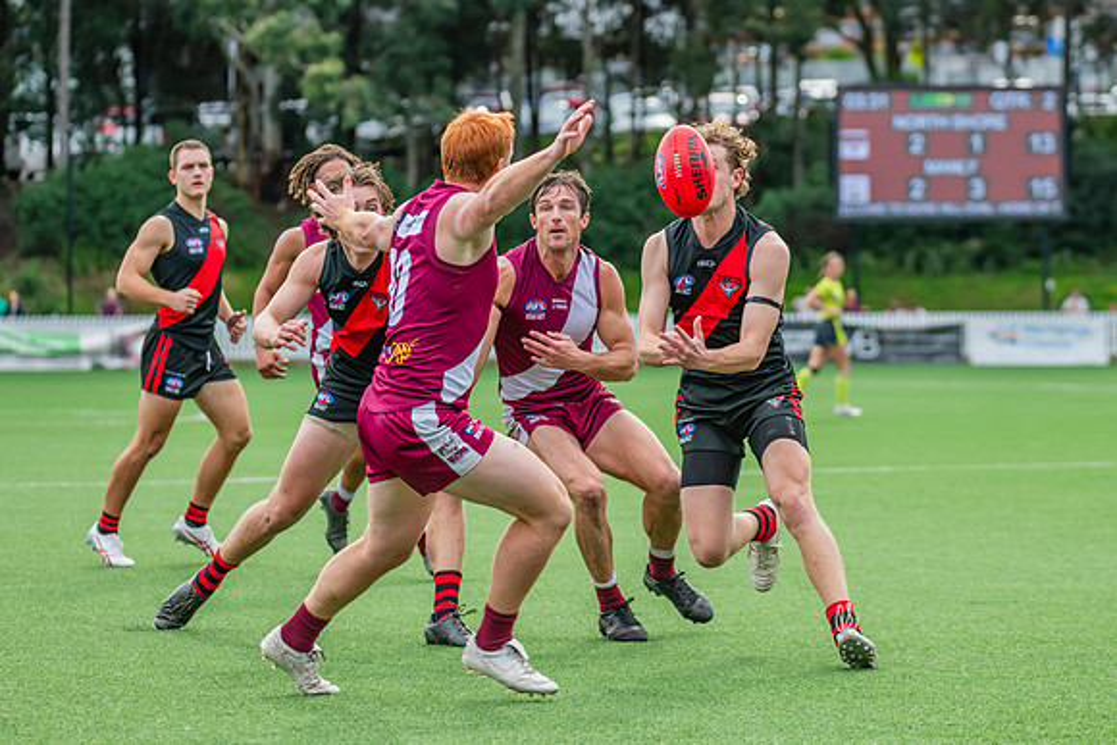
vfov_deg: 7.5
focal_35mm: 184
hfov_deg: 11.2
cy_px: 376
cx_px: 581
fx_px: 5719
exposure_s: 1/1250
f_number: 5.6
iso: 800
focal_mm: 170
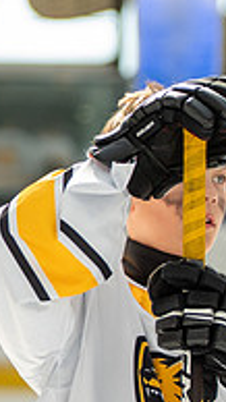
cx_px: -340
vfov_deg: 5.0
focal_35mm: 432
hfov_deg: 2.8
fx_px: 4606
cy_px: 293
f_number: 2.8
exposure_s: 1/1600
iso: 1000
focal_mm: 92
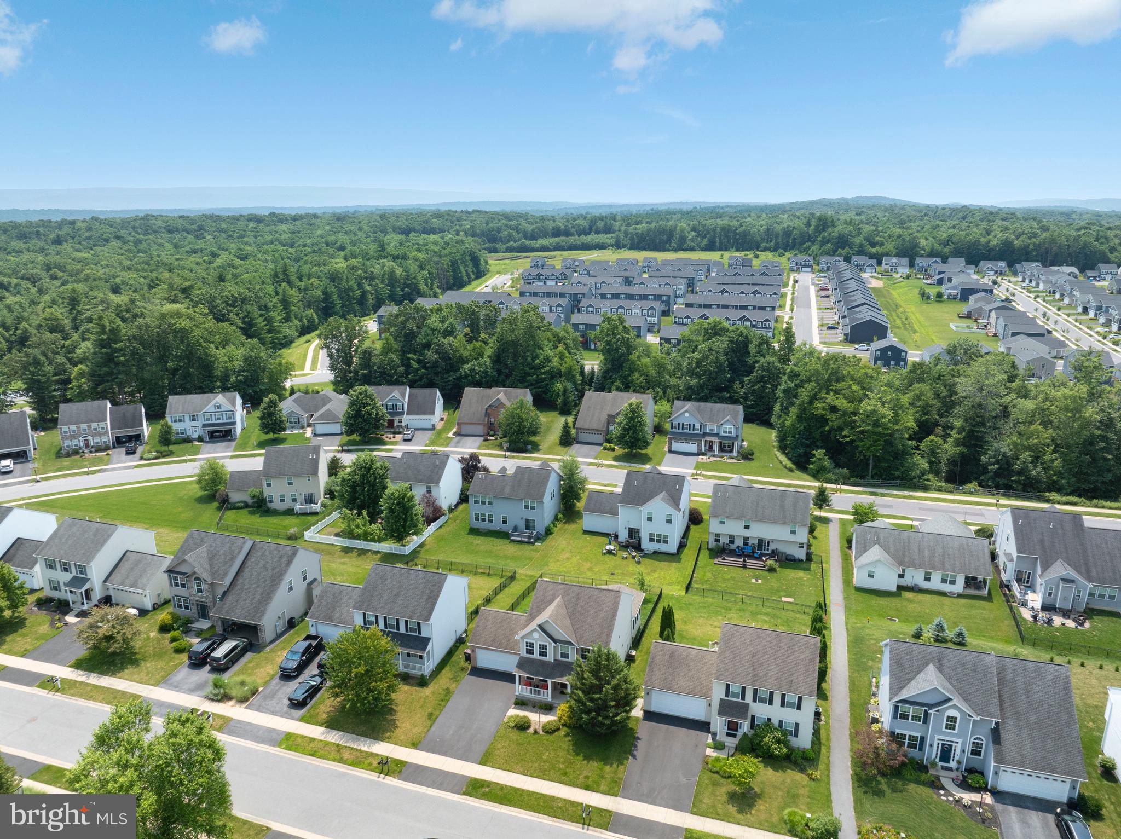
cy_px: 420
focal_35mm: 24
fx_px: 777
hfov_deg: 71.6
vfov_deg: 56.8
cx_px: 560
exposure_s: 1/400
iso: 100
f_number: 7.1
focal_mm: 12.29
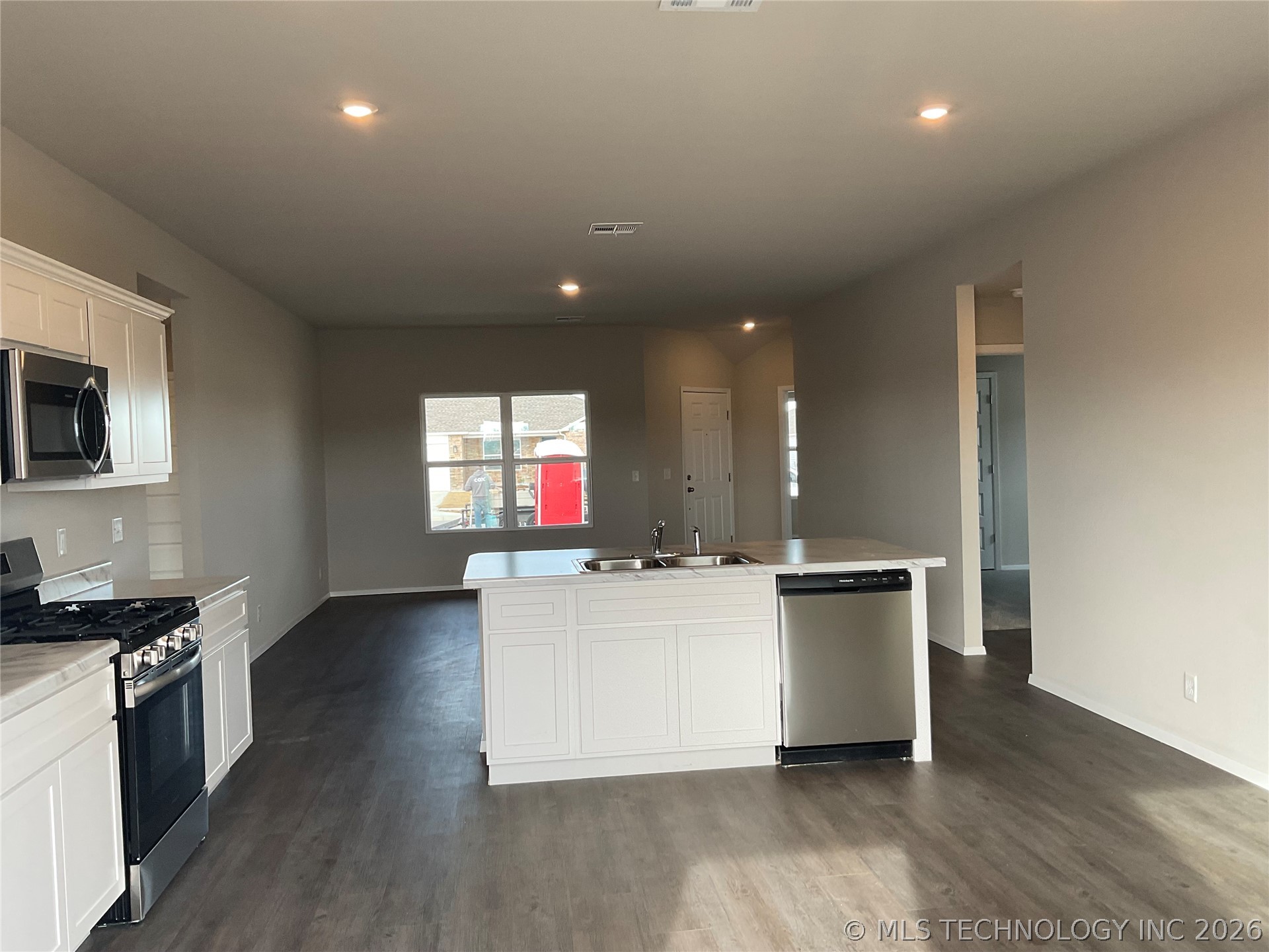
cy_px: 476
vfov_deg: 48.2
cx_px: 634
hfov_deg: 61.7
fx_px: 1063
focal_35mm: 29
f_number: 1.8
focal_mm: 3
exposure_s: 1/122
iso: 40
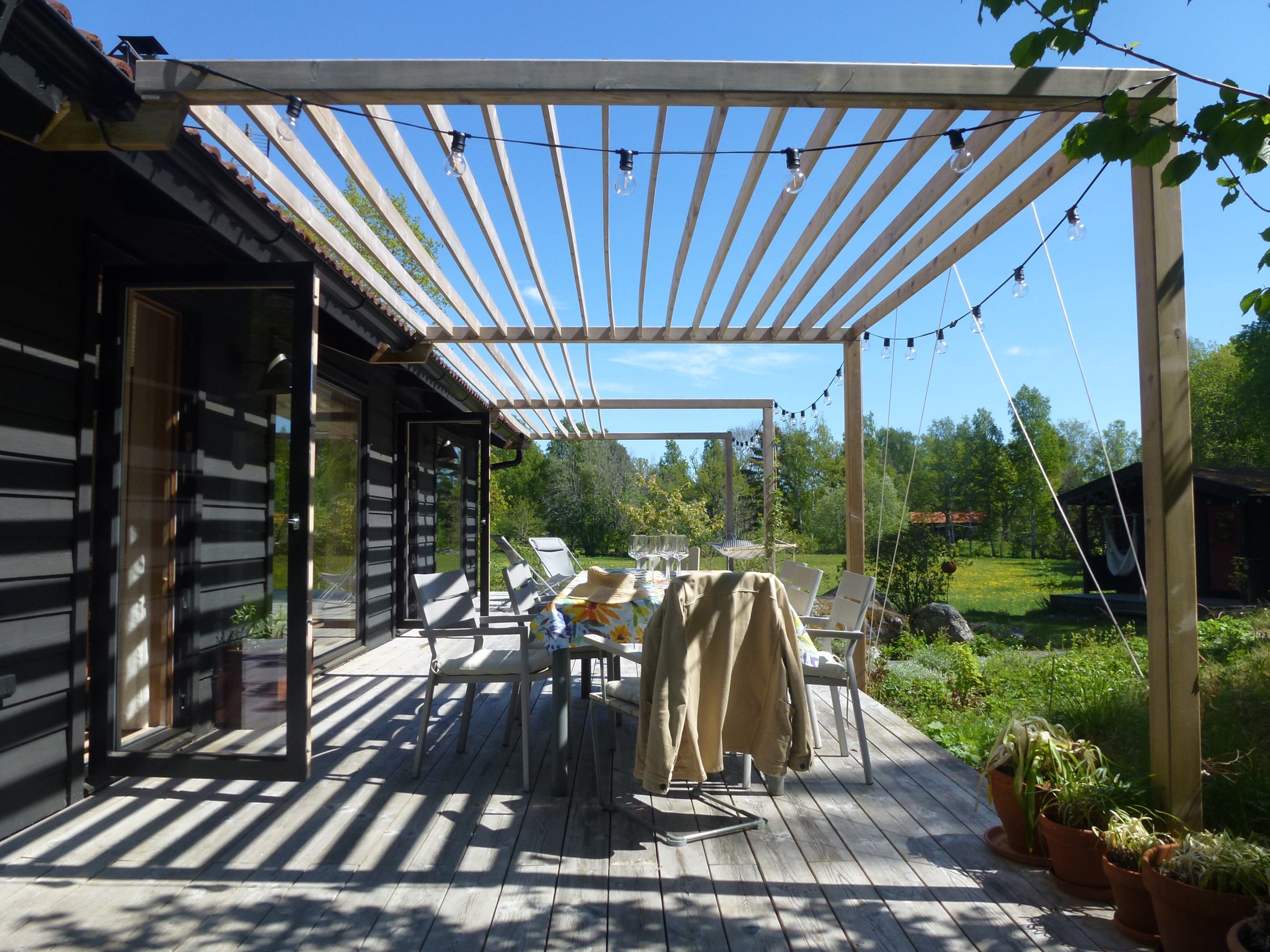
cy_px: 476
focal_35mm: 24
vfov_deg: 56.8
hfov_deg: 71.6
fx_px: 881
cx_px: 635
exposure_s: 1/640
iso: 100
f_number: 4
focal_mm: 4.3
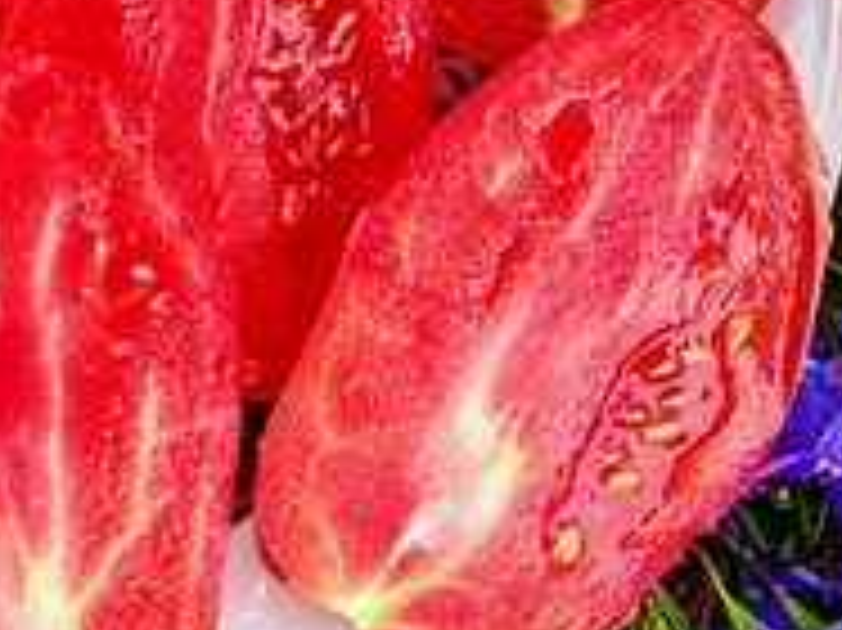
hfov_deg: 22.2
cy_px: -115
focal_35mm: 86
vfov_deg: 16.5
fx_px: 2091
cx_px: 65
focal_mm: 6.83
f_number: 2
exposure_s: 1/110
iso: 50
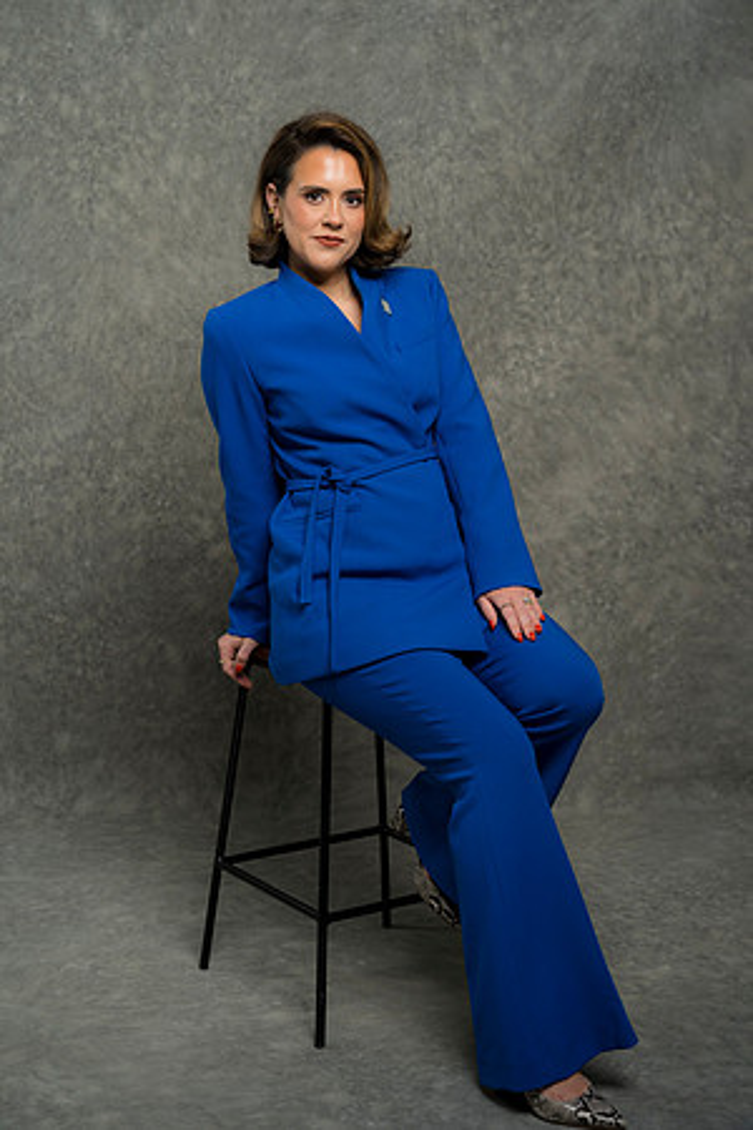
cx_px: 376
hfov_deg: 24.6
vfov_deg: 36.2
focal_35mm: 55
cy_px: 565
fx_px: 1725
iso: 125
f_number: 4
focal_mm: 55
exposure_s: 1/160
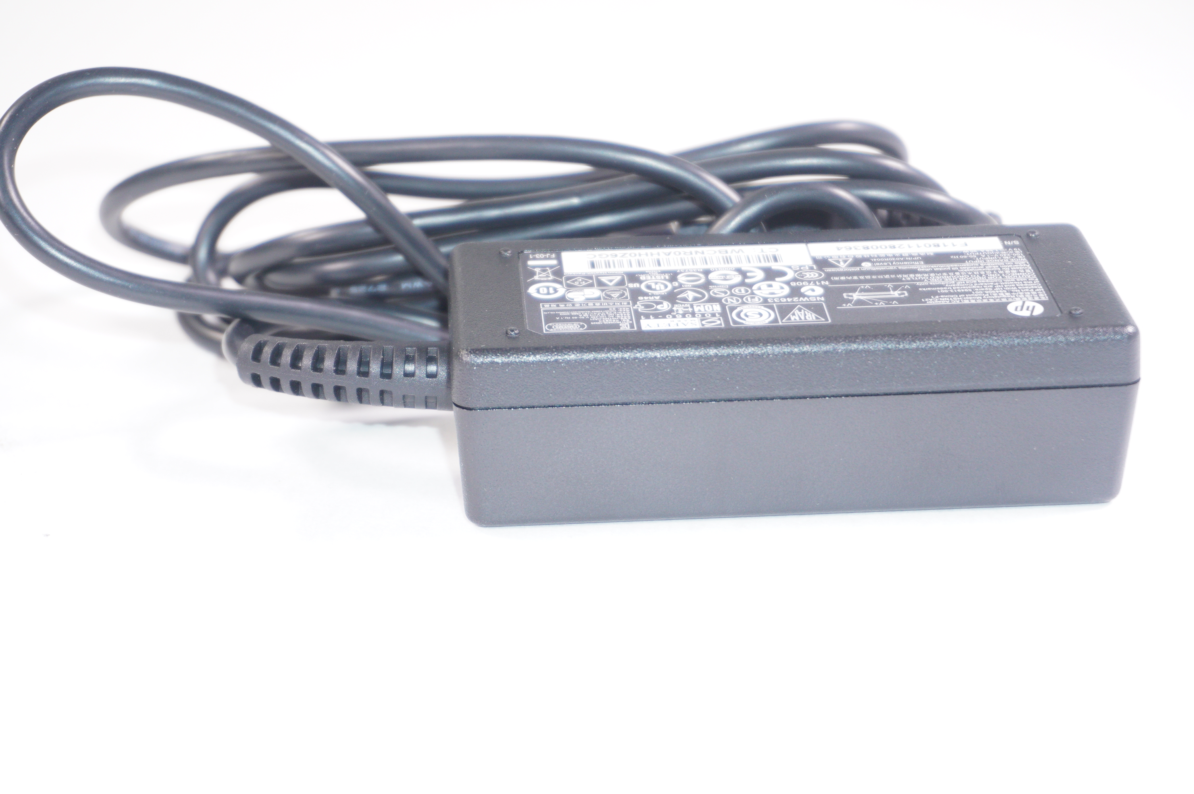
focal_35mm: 75
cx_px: 597
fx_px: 2485
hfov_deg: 27.0
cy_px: 397
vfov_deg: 18.1
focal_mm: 50
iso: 640
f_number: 5.6
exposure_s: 1/160
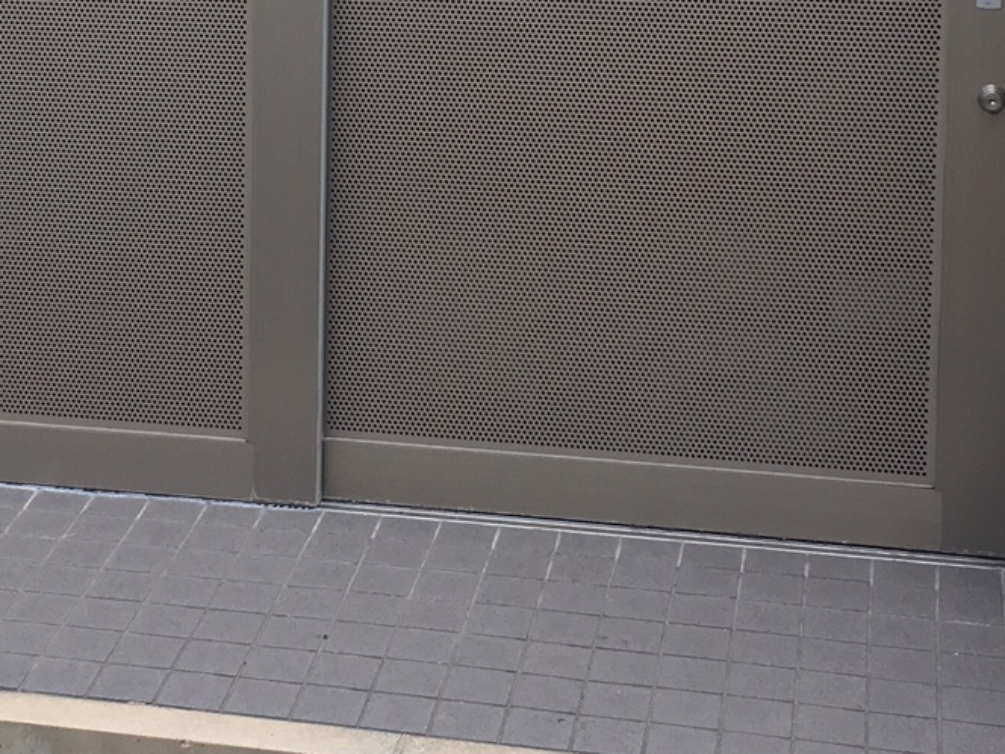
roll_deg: -1.4
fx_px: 2555
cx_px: 334
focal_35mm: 88
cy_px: -89
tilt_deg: -4.9
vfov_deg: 16.3
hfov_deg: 22.2
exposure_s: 1/120
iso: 25
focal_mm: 4.15
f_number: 2.2
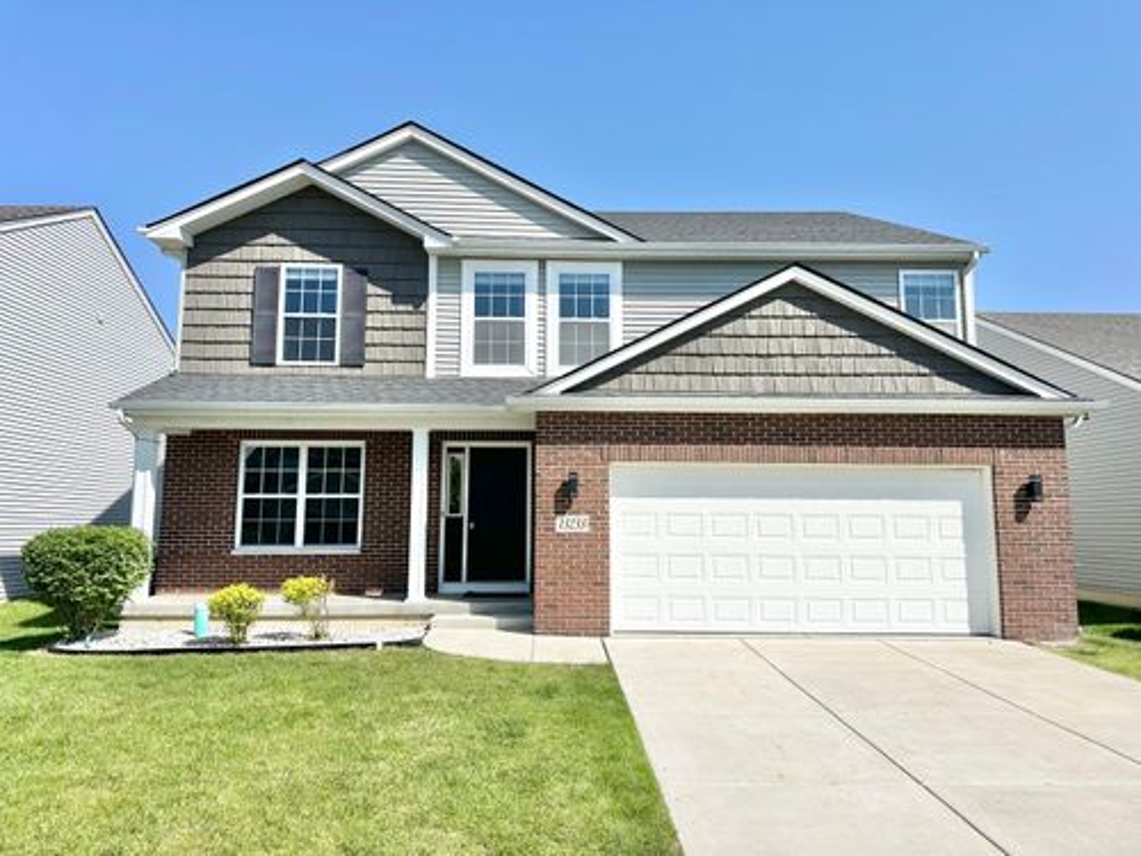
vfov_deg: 56.8
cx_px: 570
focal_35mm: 24
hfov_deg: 71.6
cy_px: 428
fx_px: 791
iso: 80
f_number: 1.78
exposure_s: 1/6623
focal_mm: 6.86
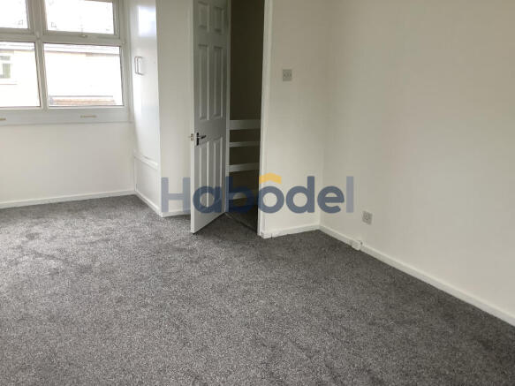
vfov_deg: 45.4
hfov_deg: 58.4
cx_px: 258
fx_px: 461
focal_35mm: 31
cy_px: 193
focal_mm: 3.3
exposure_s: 1/120
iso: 80
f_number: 2.4
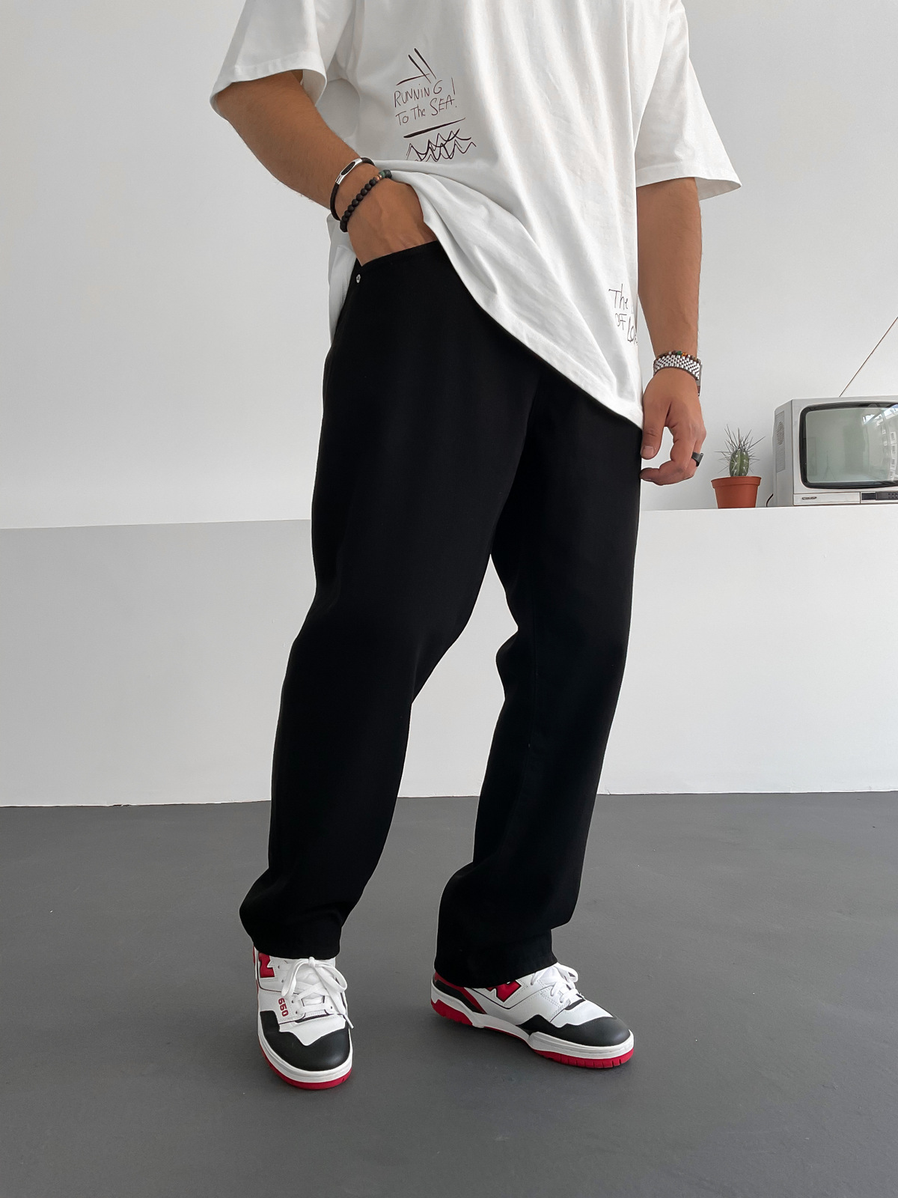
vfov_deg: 61.7
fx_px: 1003
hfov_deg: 48.2
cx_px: 449
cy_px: 599
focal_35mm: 29
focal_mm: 3
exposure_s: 1/120
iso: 50
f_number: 1.8
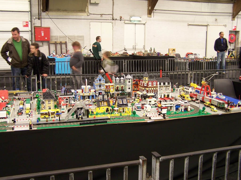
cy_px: 90
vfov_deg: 37.7
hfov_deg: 49.0
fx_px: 265
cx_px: 120
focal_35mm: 38
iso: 80
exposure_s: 1/2
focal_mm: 6.3
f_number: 2.8
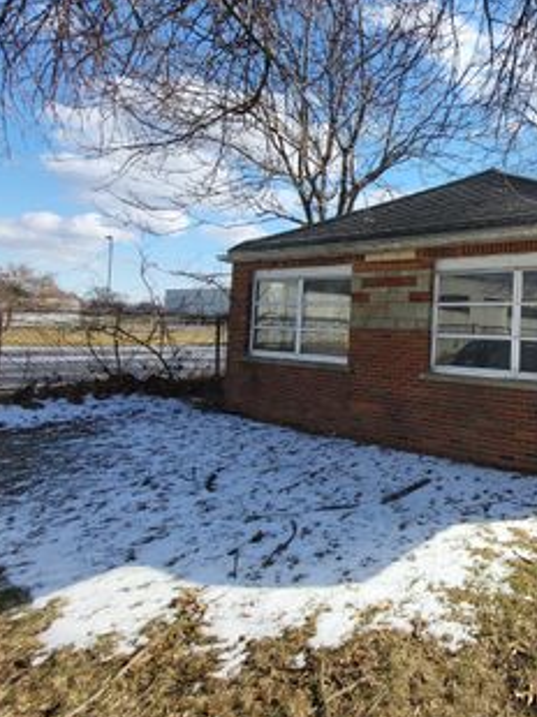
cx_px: 525
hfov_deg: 51.9
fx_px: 435
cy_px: 297
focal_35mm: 21
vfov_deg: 78.4
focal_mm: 1.74
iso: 32
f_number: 2.2
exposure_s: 1/883
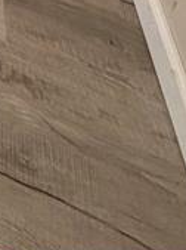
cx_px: -365
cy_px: -422
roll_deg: -0.9
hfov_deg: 11.2
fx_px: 611
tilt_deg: -19.9
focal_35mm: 85
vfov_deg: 13.1
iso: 200
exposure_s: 1/60
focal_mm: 2.22
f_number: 2.2
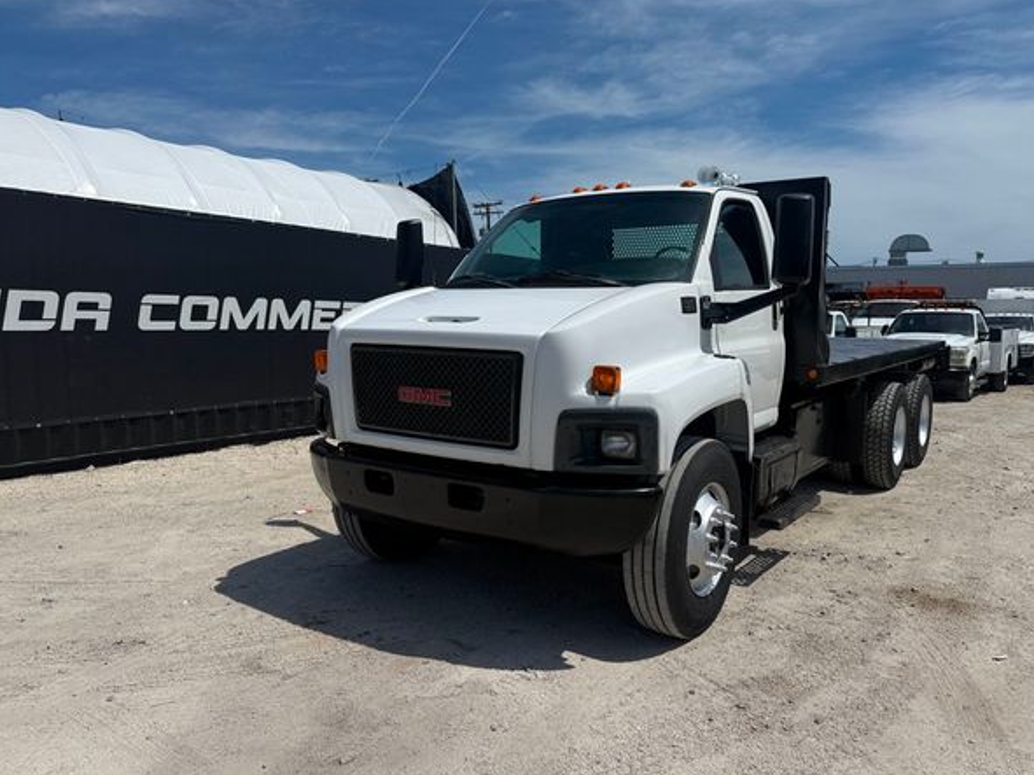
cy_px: 401
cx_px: 546
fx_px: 776
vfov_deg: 53.0
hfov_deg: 67.3
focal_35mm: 26
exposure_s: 1/10309
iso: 80
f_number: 1.78
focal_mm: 6.76
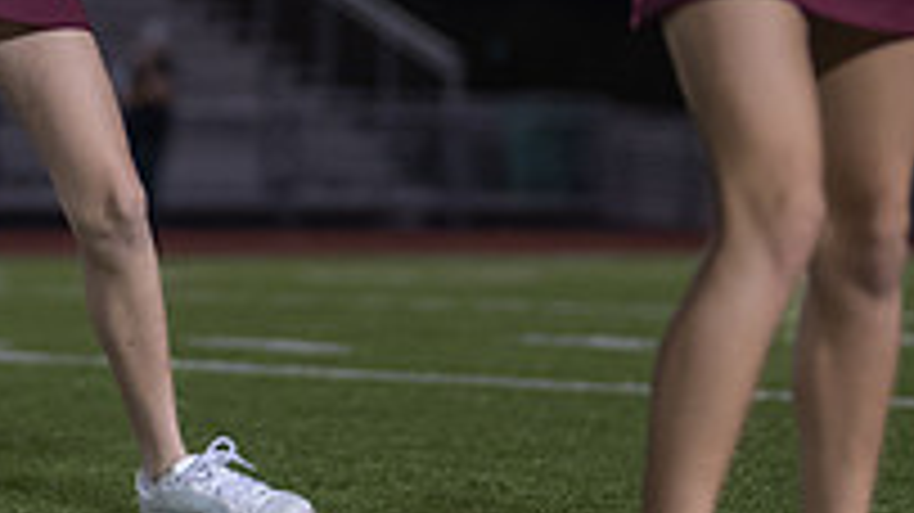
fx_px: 7607
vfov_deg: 3.8
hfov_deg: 6.9
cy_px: -213
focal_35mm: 314
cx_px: 123
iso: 500
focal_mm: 50
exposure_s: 1/1000
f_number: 1.2
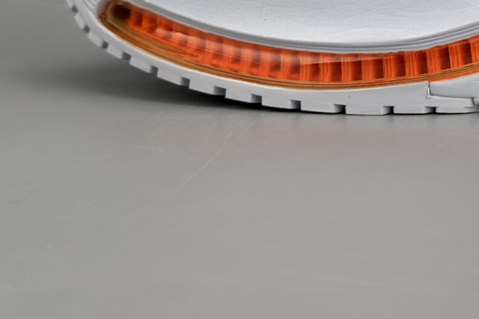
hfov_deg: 16.7
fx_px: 1569
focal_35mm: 118
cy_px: -95
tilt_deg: -1.5
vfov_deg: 11.3
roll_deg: -0.2
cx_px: 563
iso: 100
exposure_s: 1/853
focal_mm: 6.76
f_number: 1.78
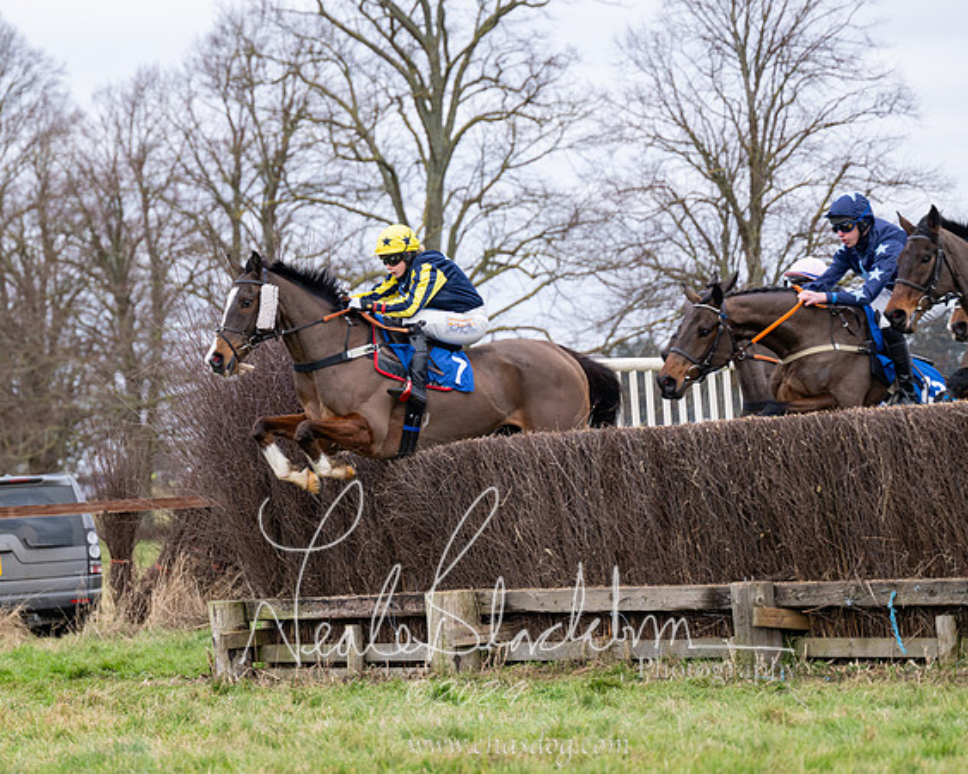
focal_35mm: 167
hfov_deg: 11.5
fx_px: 4786
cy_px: 383
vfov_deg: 9.2
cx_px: 371
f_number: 4
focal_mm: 130
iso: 800
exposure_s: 1/1000
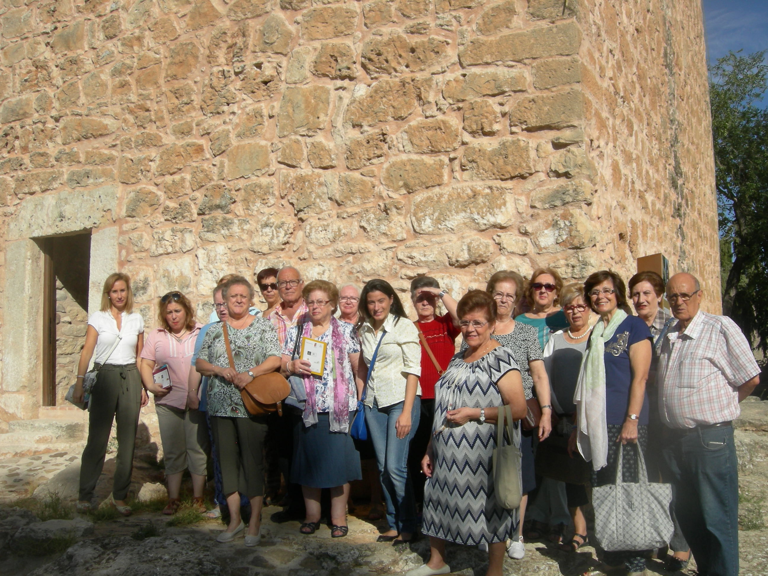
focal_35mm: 36
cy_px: 288
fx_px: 799
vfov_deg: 39.7
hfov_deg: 51.4
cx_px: 384
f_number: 7.6
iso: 64
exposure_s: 1/291
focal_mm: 7.5
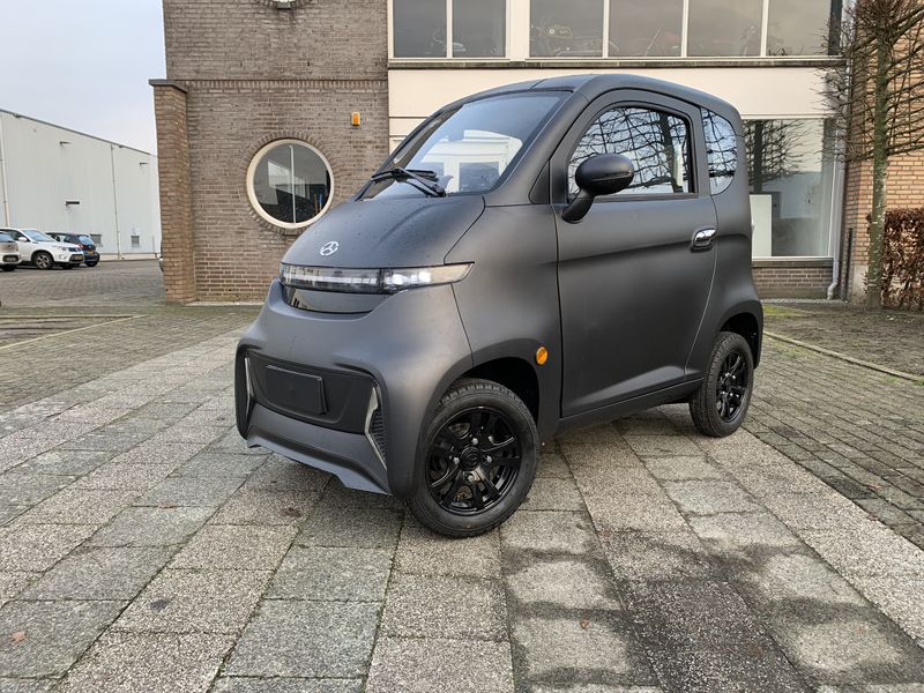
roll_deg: +0.2
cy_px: 346
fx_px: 694
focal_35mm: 26
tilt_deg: -7.0
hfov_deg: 67.3
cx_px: 462
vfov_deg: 53.1
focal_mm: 4.25
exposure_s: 1/122
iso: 32
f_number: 1.8
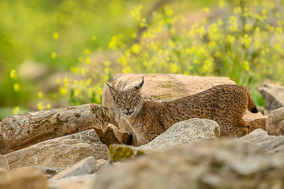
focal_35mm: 495
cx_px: 120
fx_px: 3906
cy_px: 93
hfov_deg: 4.2
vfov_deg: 2.8
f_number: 4
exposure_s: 1/2000
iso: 1000
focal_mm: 400
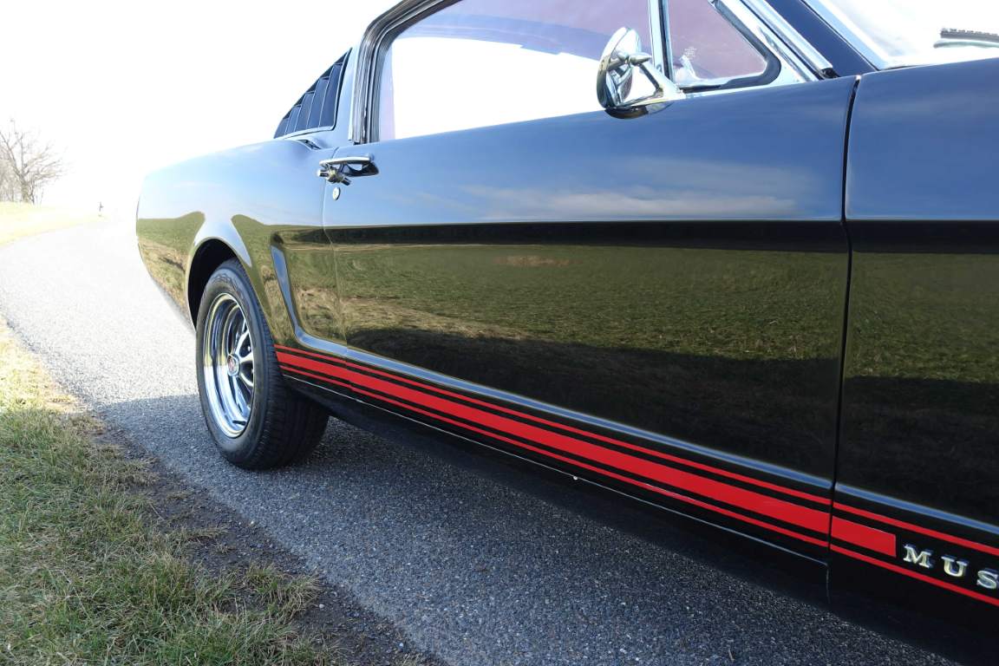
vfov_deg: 42.3
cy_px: 333
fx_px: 860
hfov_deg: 60.3
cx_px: 500
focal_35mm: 31
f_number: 4
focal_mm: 11.45
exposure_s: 1/100
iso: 125
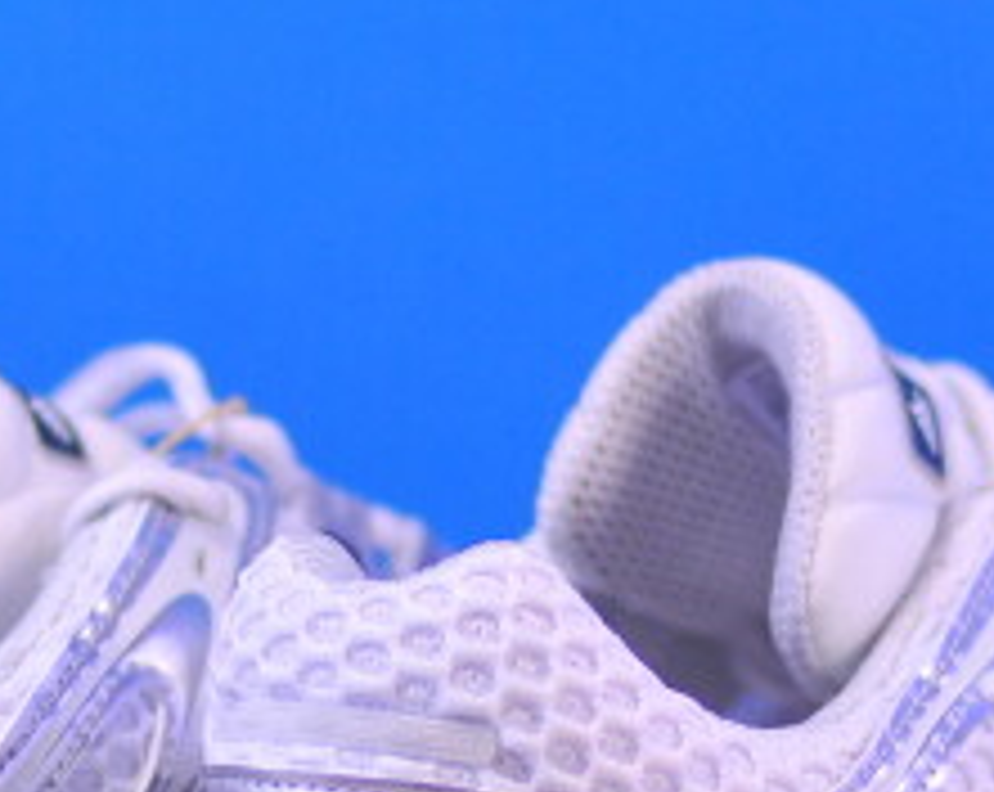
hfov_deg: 7.6
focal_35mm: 255
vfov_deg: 6.0
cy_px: 565
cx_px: 463
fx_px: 7489
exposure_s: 1/320
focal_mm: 50
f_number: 2.2
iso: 250
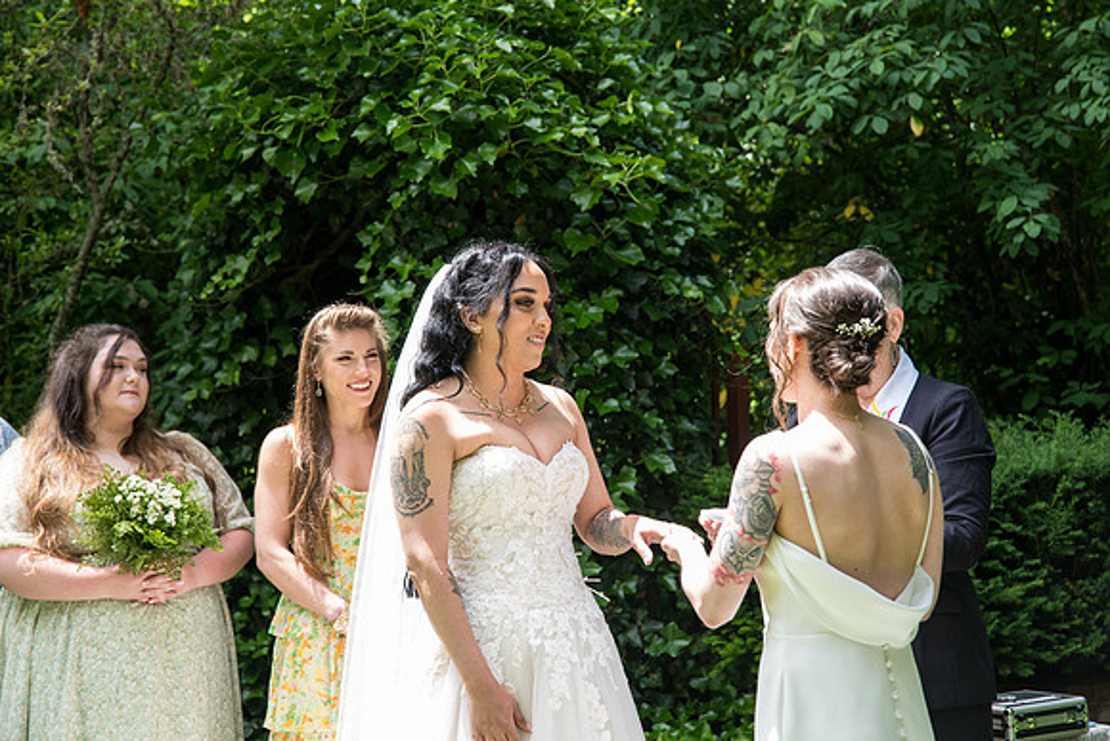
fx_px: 2159
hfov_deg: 28.8
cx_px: 555
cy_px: 370
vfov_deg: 19.5
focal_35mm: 70
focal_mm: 70
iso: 500
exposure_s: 1/400
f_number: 5
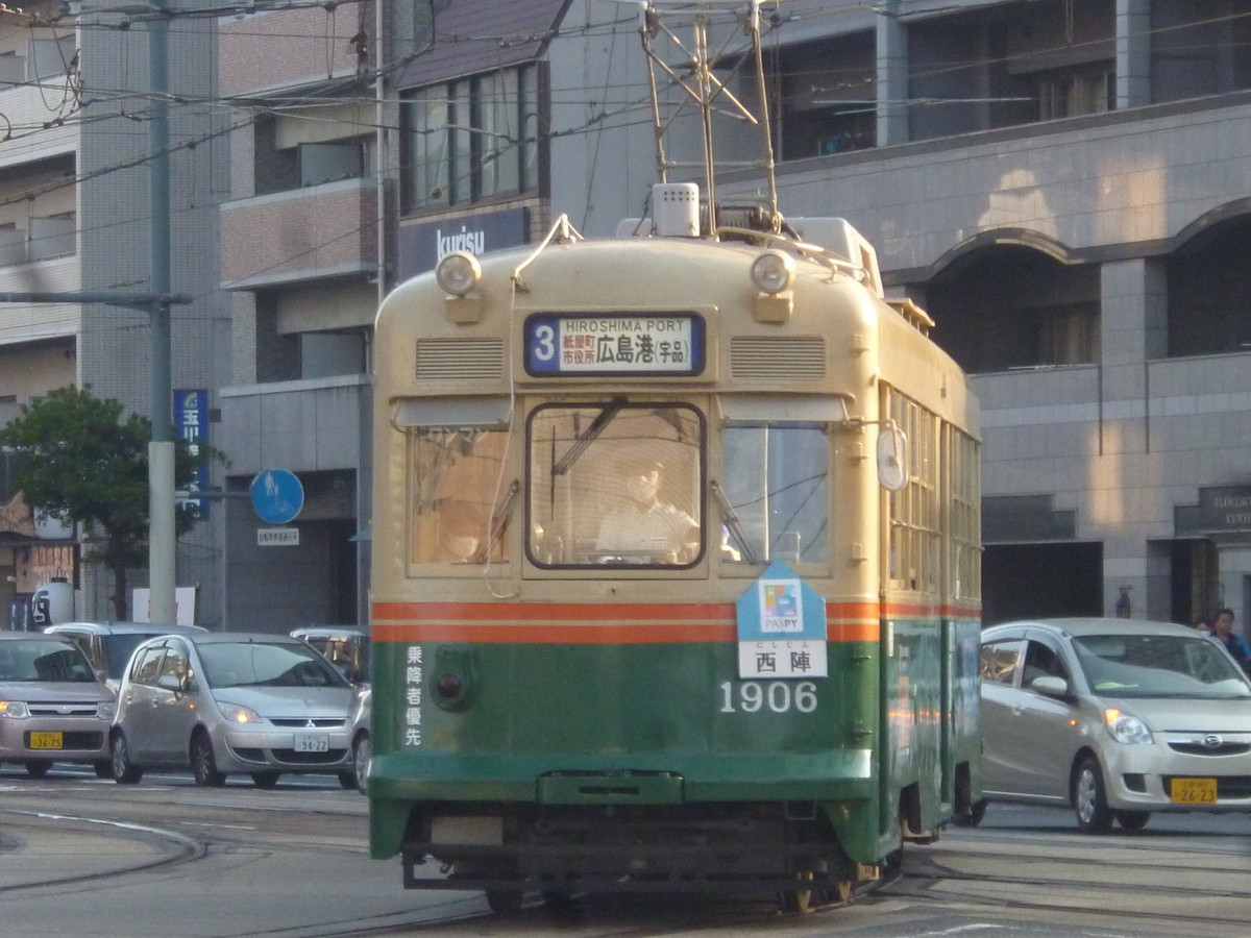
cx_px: 626
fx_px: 6686
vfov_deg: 8.0
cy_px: 469
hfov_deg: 10.7
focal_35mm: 185
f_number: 6.5
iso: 400
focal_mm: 20
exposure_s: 1/125
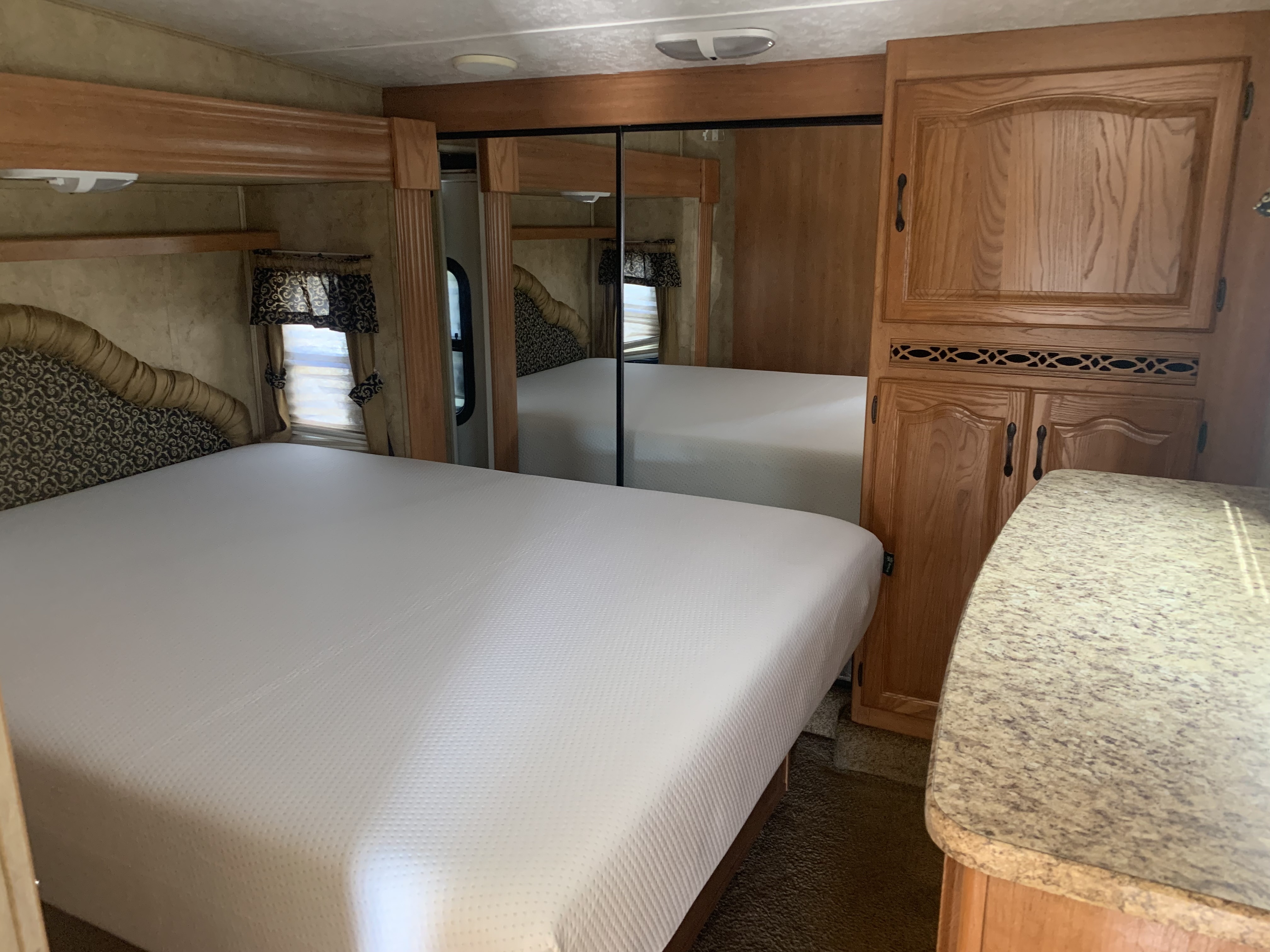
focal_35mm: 26
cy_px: 476
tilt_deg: -13.8
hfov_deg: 67.3
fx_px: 954
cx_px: 635
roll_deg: +2.1
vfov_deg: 53.1
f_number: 1.8
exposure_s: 1/44
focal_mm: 4.25
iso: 400
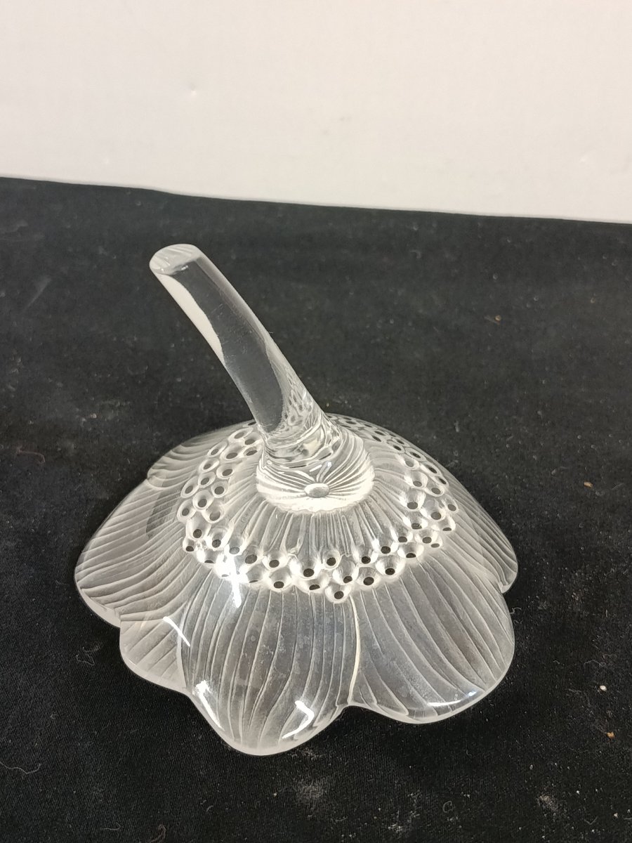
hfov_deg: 30.3
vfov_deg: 39.7
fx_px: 1168
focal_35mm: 48
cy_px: 422
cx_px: 316
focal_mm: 5.24
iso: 1151
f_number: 1.7
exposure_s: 1/33.3
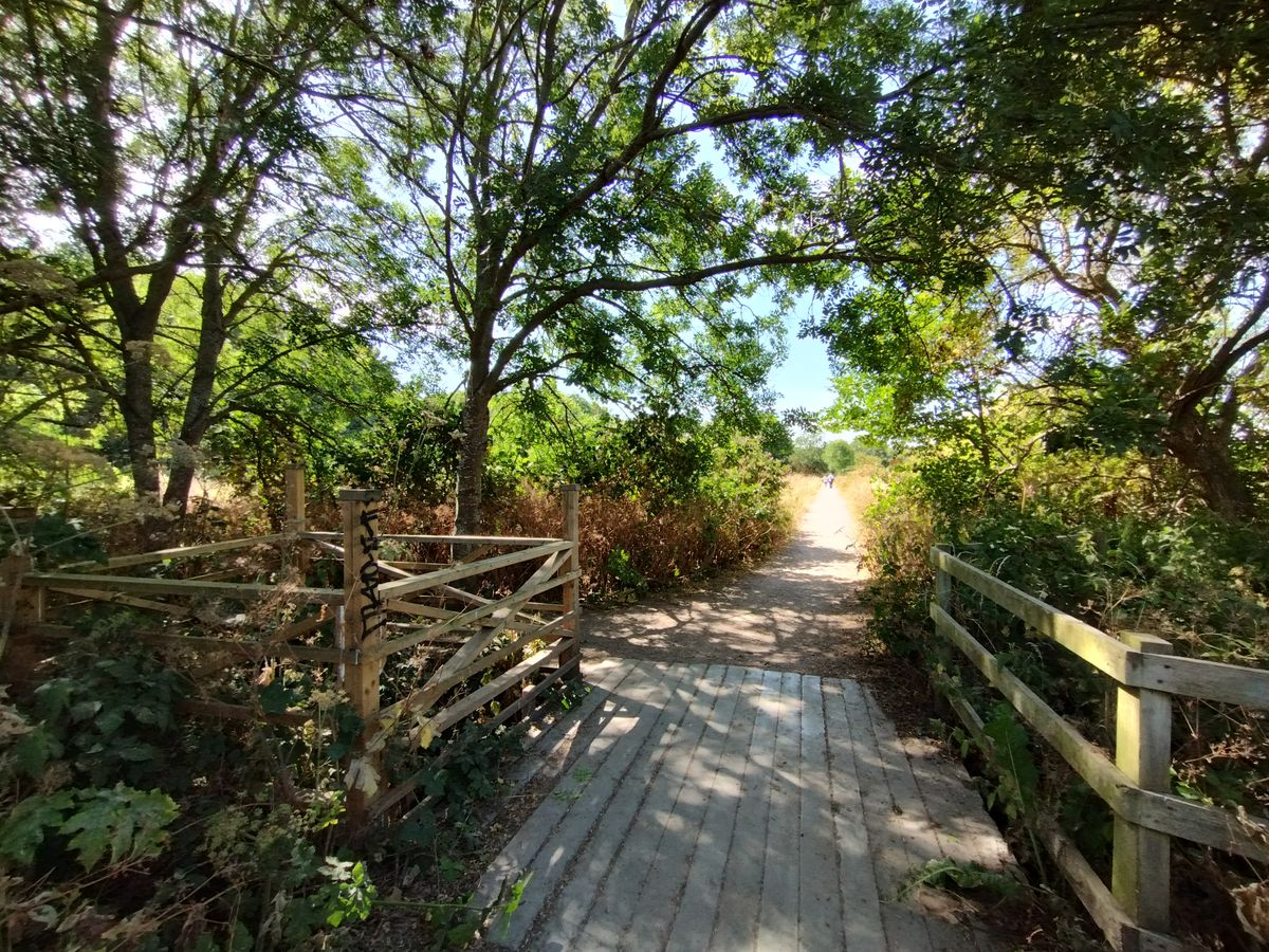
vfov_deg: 78.1
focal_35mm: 16
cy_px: 476
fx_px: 587
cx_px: 634
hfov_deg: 94.5
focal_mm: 1.66
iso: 100
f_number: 2.2
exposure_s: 1/280
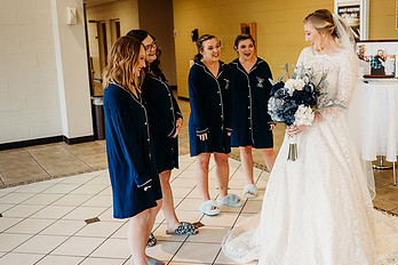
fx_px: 442
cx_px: 269
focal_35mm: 40
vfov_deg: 33.3
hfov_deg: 47.6
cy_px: 110
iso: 400
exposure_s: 1/160
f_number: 1.8
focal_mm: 24
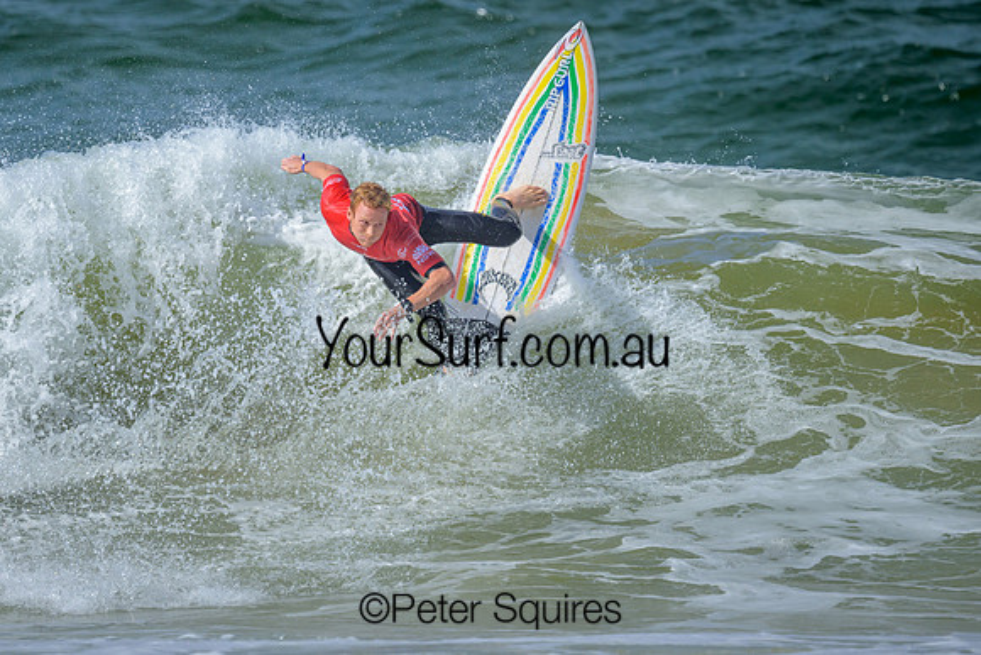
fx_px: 29952
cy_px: 275
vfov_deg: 1.3
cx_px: 311
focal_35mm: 1099
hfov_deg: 1.9
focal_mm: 800
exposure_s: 1/2000
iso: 220
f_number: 6.3
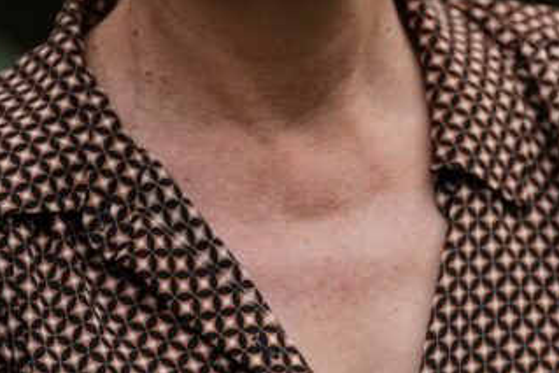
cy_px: -120
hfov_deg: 4.8
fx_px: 6633
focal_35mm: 427
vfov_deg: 3.2
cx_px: 272
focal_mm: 133
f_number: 2.8
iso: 125
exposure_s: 1/1250
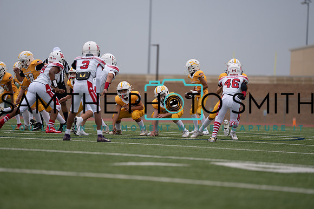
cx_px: 157
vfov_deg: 6.9
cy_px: 104
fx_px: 1745
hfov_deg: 10.3
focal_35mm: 200
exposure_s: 1/3200
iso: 250
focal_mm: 200
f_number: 2.8
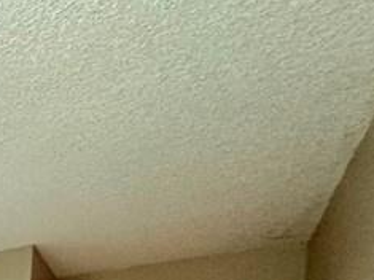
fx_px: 659
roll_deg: -0.7
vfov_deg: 18.6
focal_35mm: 61
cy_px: 508
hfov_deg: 17.5
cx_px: -430
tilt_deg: -3.4
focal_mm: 2.22
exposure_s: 1/60
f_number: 2.2
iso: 400
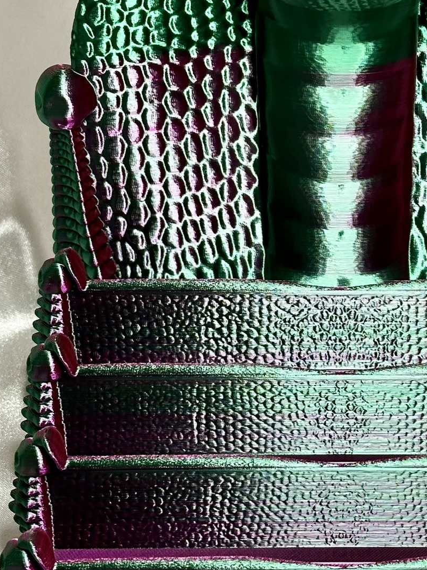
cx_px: 336
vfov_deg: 21.3
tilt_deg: -33.8
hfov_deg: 16.0
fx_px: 1514
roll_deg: -1.5
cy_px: 259
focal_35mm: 92
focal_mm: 6.86
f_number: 1.78
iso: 200
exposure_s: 1/58
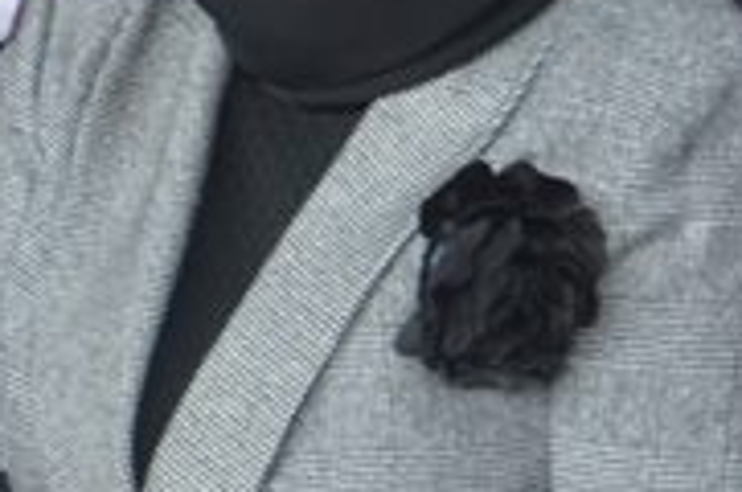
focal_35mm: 204
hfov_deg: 9.6
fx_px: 4197
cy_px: -98
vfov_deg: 6.7
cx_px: -599
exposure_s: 1/30
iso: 220
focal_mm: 18
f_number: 3.5
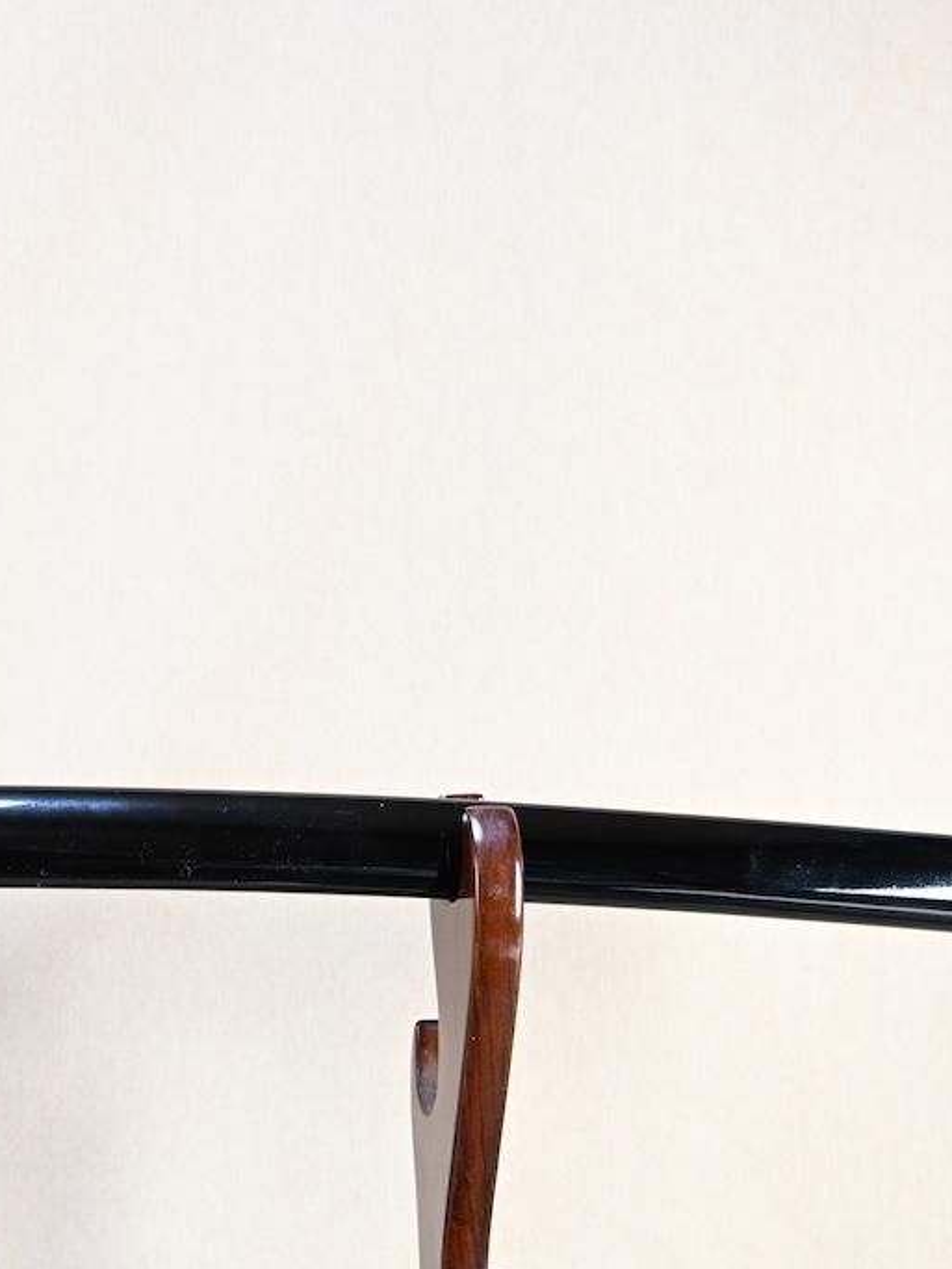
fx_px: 2163
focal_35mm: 59
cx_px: -89
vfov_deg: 32.5
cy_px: 832
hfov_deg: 23.3
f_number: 3.5
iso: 100
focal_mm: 20
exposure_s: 1/2
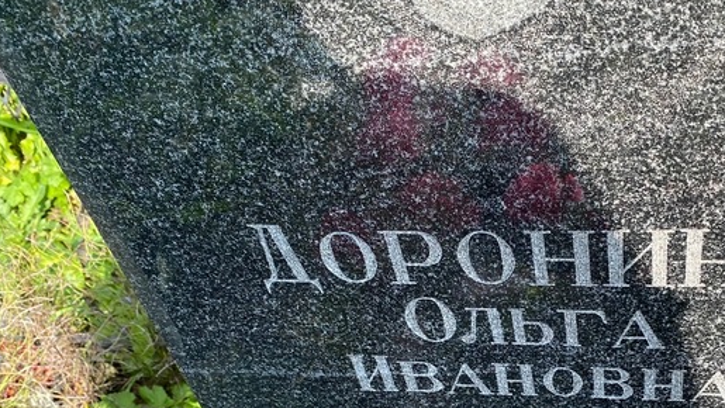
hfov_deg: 45.3
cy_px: 353
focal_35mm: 44
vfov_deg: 26.4
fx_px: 846
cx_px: 514
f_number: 1.8
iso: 32
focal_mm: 4.25
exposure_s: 1/560
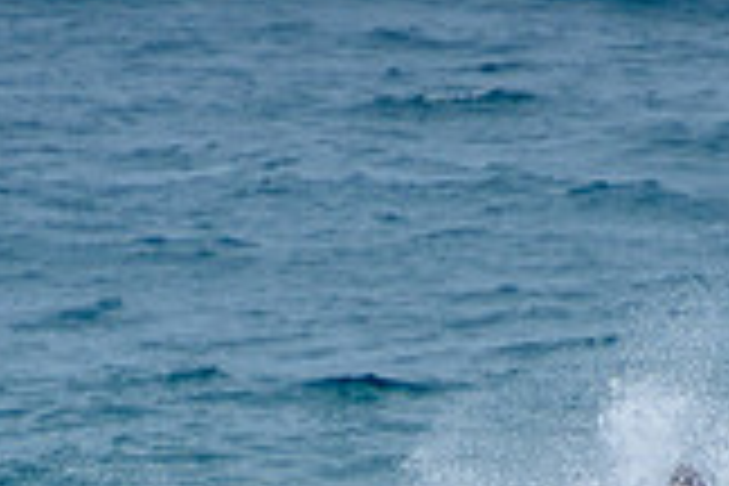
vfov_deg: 0.7
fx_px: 39950
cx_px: 354
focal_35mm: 1973
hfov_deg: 1.0
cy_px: 786
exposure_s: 1/2000
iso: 200
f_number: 5.6
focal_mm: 400
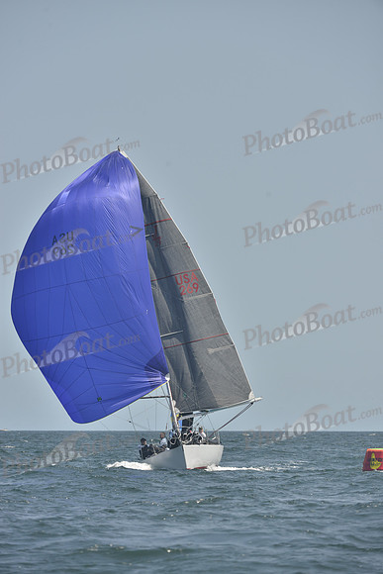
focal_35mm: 350
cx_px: 192
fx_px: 5582
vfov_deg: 5.9
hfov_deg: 3.9
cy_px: 287
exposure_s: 1/1000
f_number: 8
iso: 280
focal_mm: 350
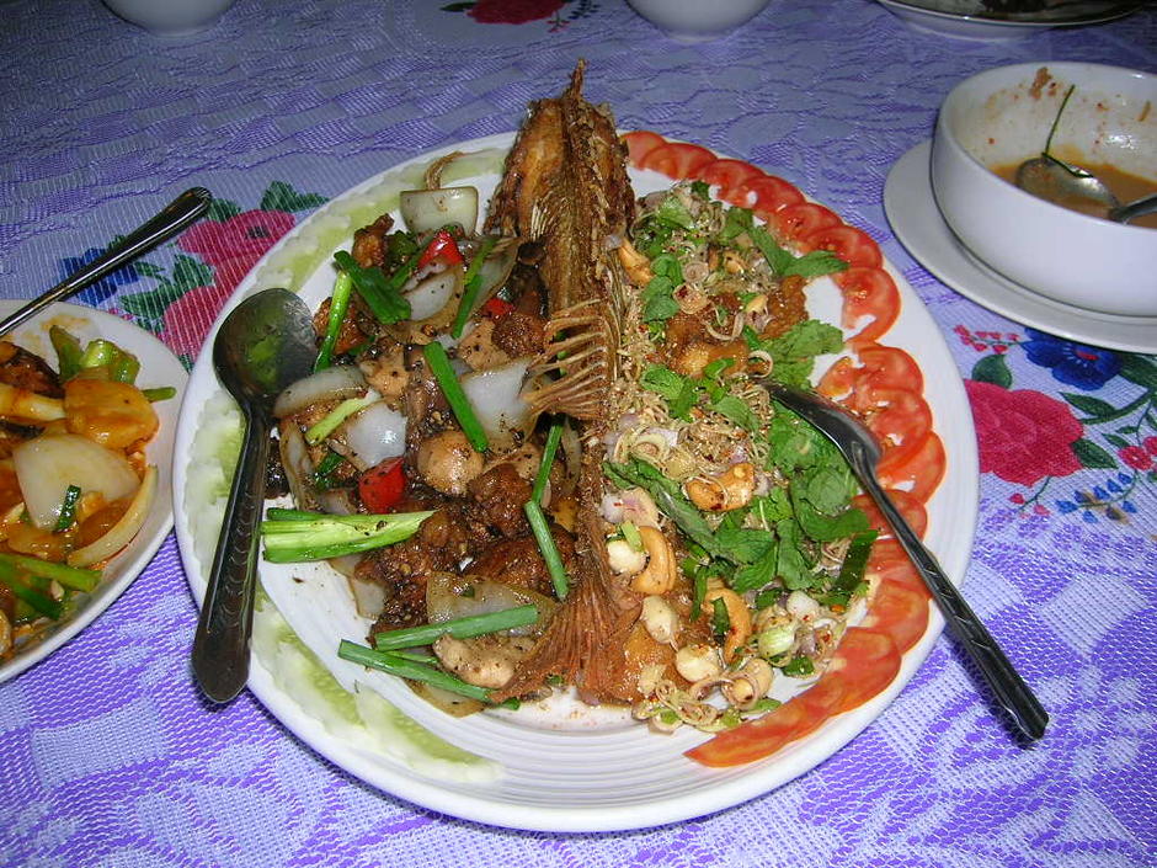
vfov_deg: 41.8
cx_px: 578
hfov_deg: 54.0
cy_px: 434
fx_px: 1136
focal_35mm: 34
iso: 50
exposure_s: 1/60.1
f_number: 2.9
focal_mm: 5.7
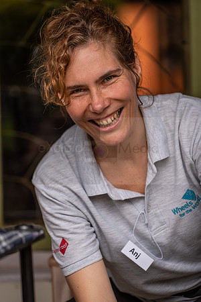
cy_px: 151
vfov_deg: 10.3
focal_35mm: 200
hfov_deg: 6.9
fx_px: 1675
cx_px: 100
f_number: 4.5
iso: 100
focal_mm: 200
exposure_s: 1/400
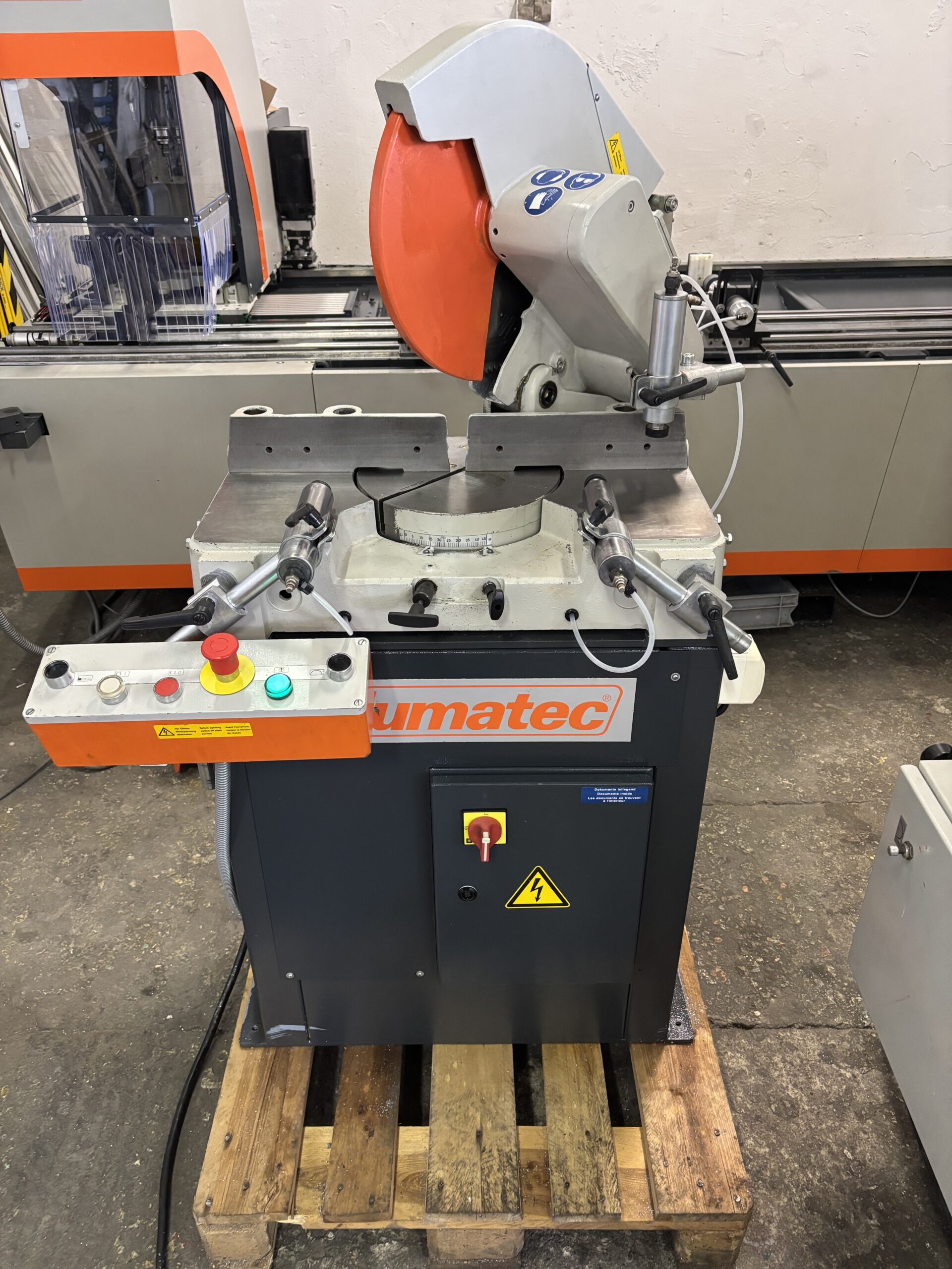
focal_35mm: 26
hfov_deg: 53.1
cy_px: 634
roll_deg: +0.1
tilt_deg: -31.0
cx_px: 476
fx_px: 953
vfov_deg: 67.3
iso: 400
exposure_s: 1/50
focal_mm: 5.96
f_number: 1.6
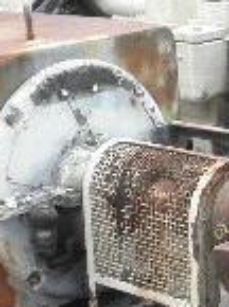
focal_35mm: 124
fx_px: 1099
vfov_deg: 15.3
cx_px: 348
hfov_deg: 11.4
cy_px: 387
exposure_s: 1/200
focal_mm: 5
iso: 64
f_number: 3
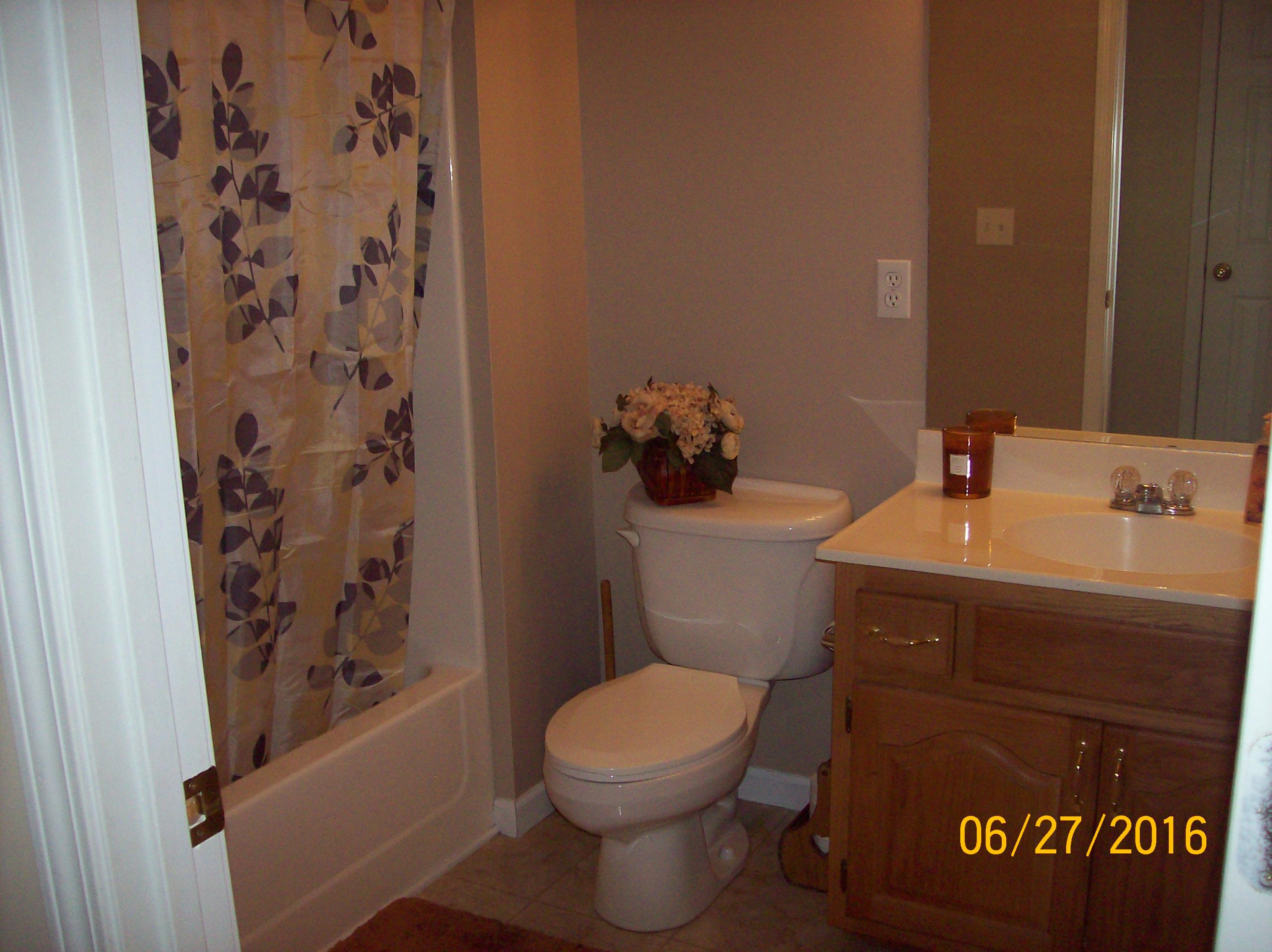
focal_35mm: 36
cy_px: 476
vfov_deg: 39.6
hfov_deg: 51.4
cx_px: 636
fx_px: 1322
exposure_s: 1/64
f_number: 2.7
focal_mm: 6
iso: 140
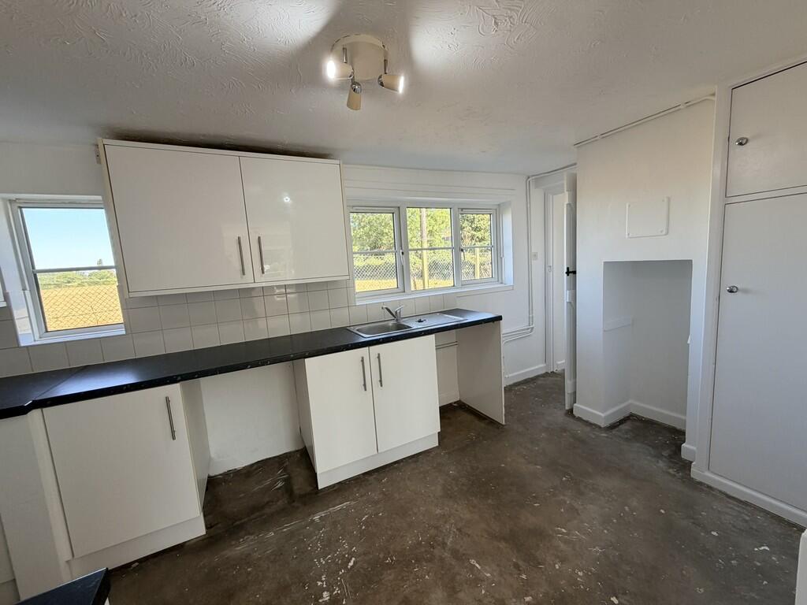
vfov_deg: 85.7
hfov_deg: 102.1
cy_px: 302
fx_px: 326
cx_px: 404
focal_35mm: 14
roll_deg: +4.0
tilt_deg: -7.0
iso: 80
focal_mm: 2.22
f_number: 2.2
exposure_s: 1/121
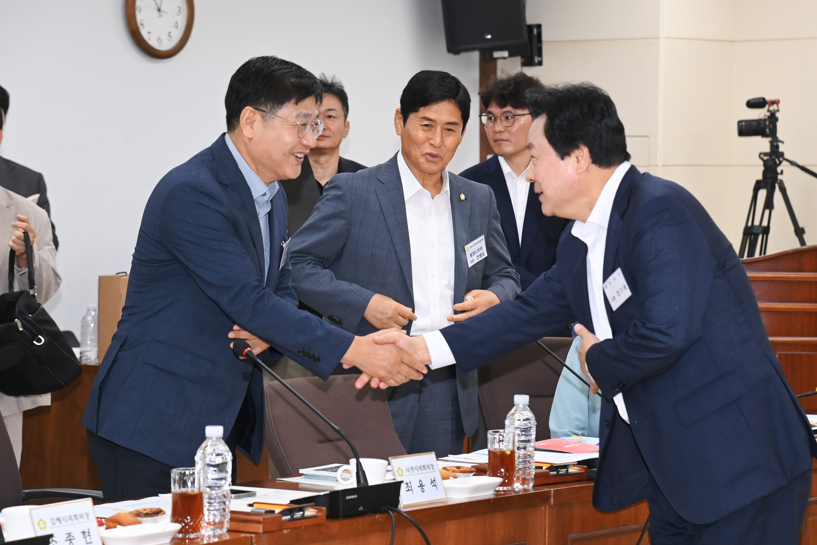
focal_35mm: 105
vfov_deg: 13.0
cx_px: 408
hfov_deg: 19.5
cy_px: 272
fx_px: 2383
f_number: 6.3
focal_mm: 105
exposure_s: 1/250
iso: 3200
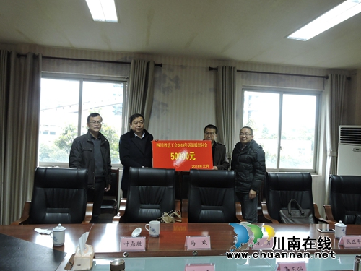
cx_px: 180
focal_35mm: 30
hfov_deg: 60.0
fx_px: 313
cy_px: 136
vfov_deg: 46.8
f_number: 3.5
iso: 400
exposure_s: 1/25
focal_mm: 5.4
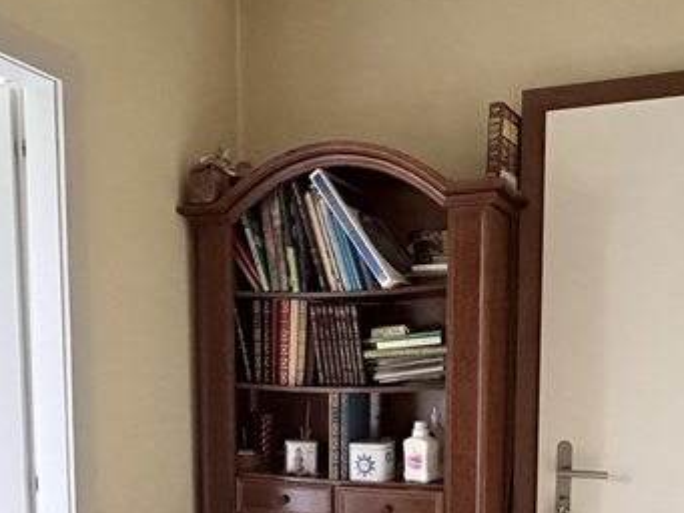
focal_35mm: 41
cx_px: 355
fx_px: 810
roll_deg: +0.7
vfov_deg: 33.8
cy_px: 435
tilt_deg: -4.5
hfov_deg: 45.8
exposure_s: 1/60
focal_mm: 2.22
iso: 800
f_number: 2.2
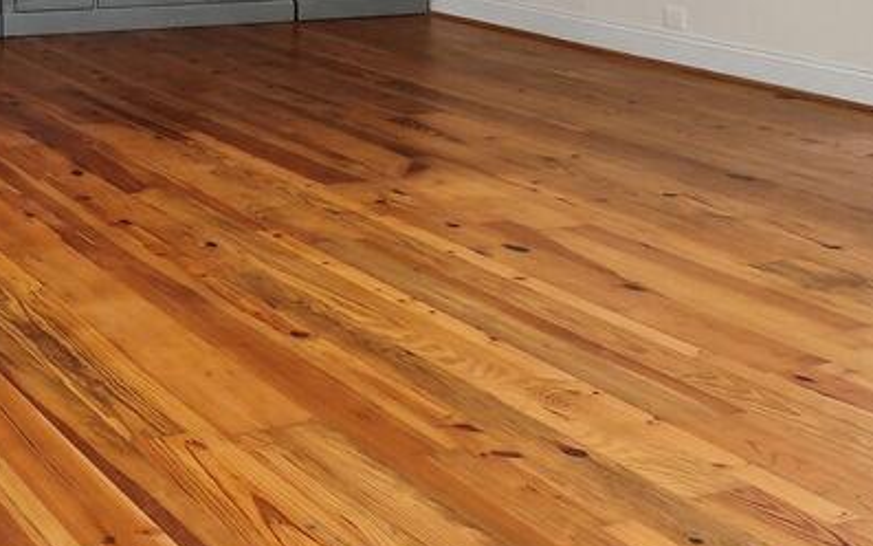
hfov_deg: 28.4
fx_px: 1689
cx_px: 185
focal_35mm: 71
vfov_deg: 16.9
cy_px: -231
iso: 800
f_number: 9
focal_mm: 16
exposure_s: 1/100
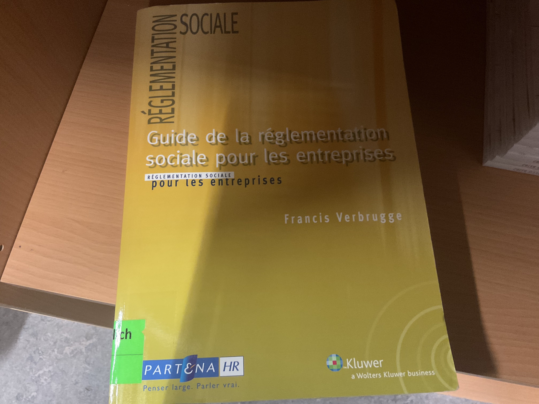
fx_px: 452
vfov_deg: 48.2
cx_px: 270
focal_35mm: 29
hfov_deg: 61.7
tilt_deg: -70.5
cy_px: 202
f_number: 1.8
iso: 400
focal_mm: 3
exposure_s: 1/25
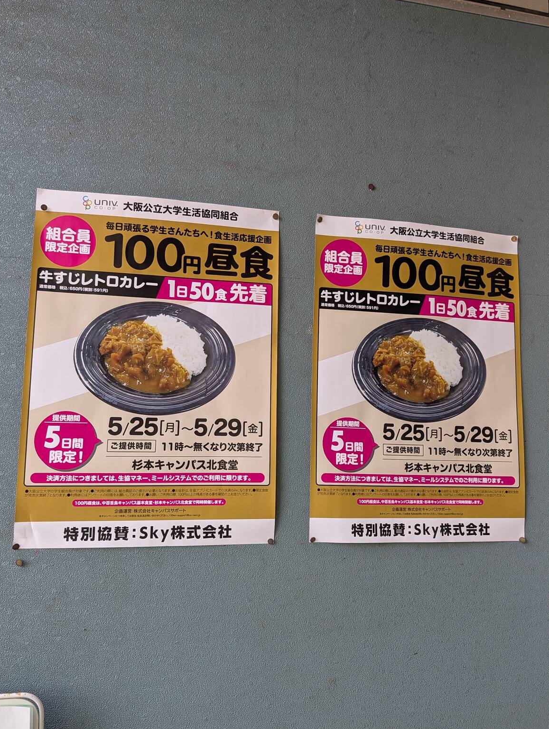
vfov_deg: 69.3
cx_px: 264
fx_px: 527
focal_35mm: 25
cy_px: 370
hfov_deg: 55.0
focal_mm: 6.9
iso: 179
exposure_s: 1/475
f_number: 1.68
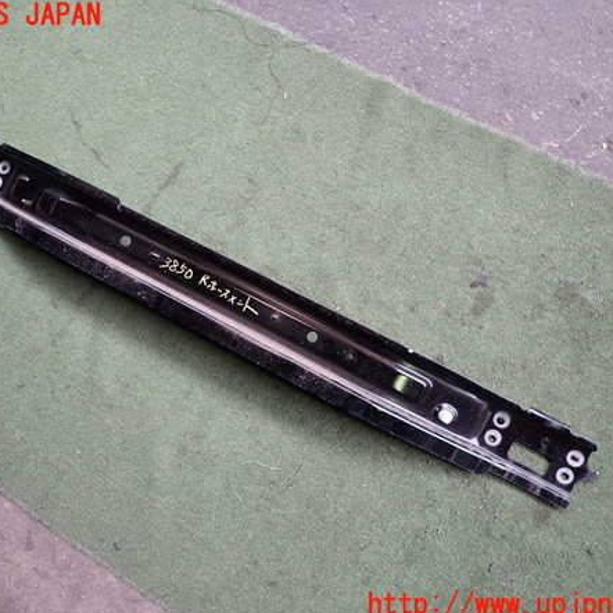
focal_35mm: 30
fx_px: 601
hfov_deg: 53.9
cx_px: 265
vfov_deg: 54.0
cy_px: 311
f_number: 2
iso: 125
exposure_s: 1/125
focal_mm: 4.5
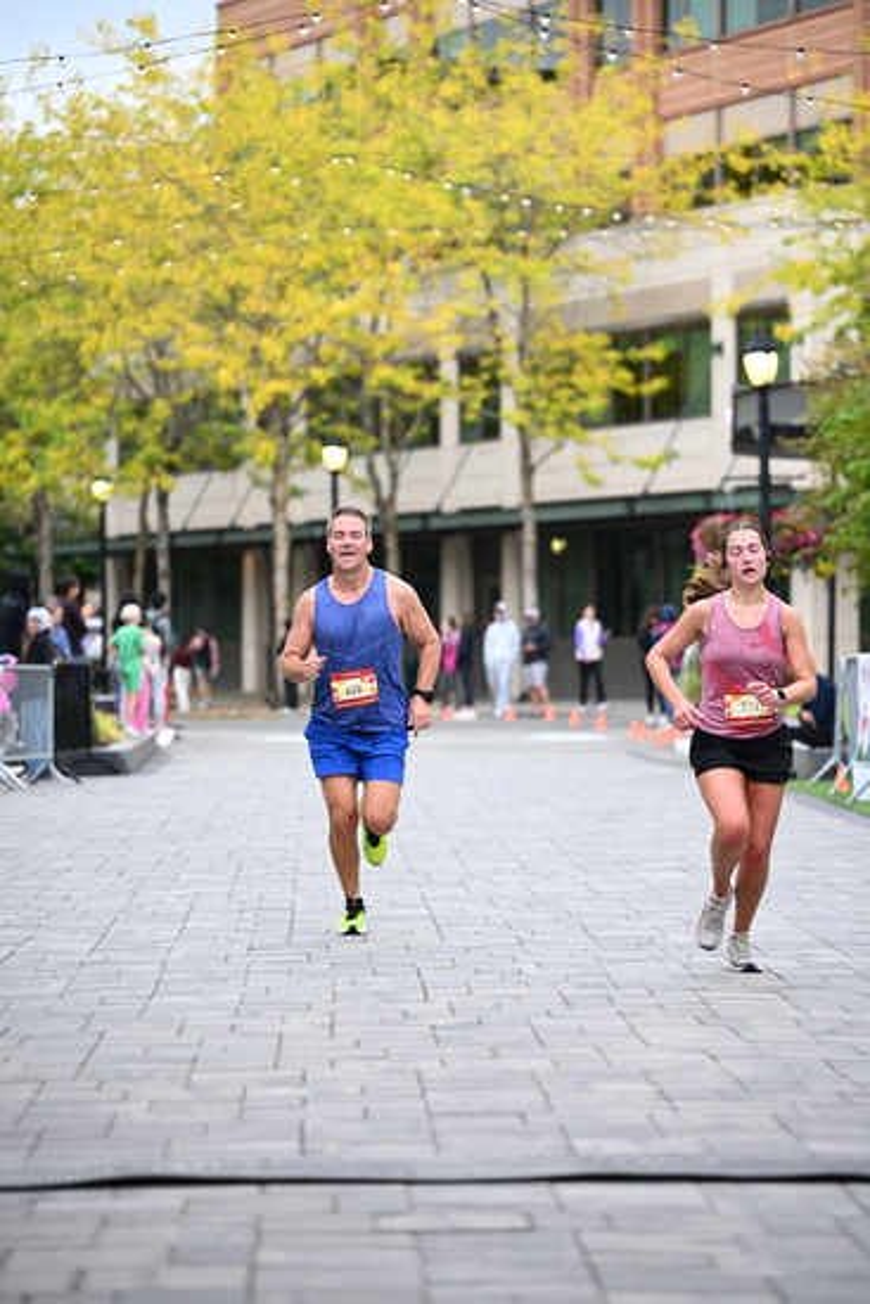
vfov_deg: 16.4
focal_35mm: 125
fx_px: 4528
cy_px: 652
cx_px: 435
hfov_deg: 11.0
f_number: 2.8
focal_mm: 125
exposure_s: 1/1600
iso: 1000
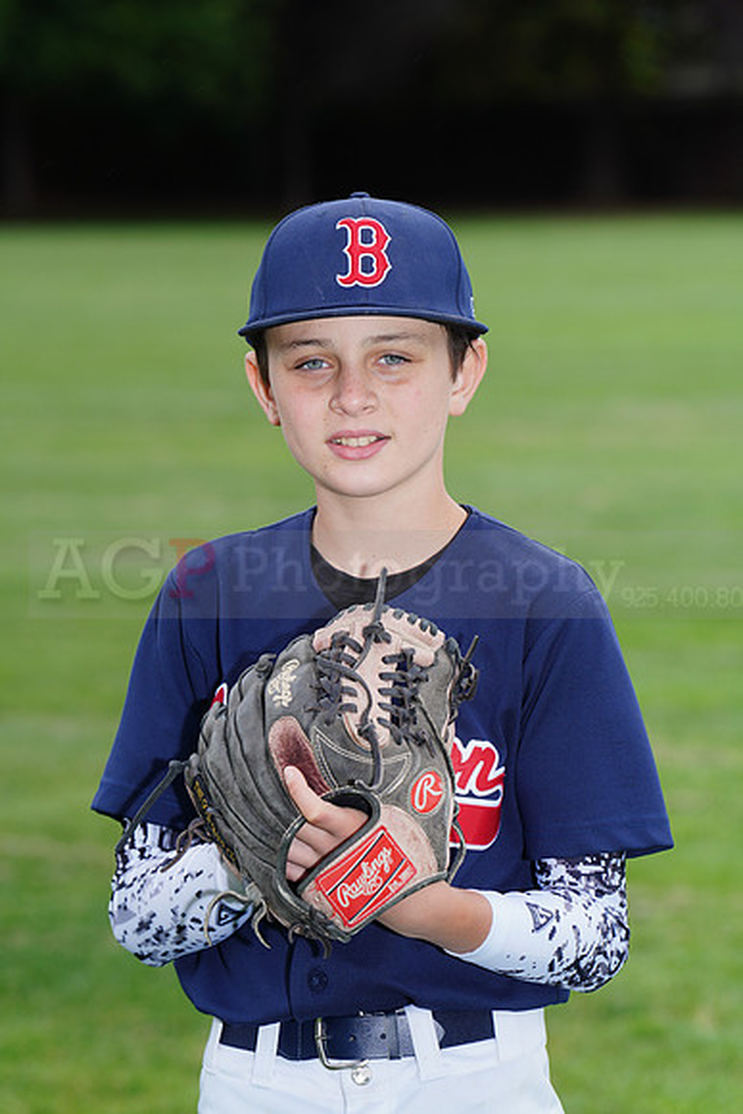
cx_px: 372
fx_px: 6187
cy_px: 557
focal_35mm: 200
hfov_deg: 6.9
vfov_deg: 10.3
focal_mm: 200
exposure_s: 1/250
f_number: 8
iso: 200
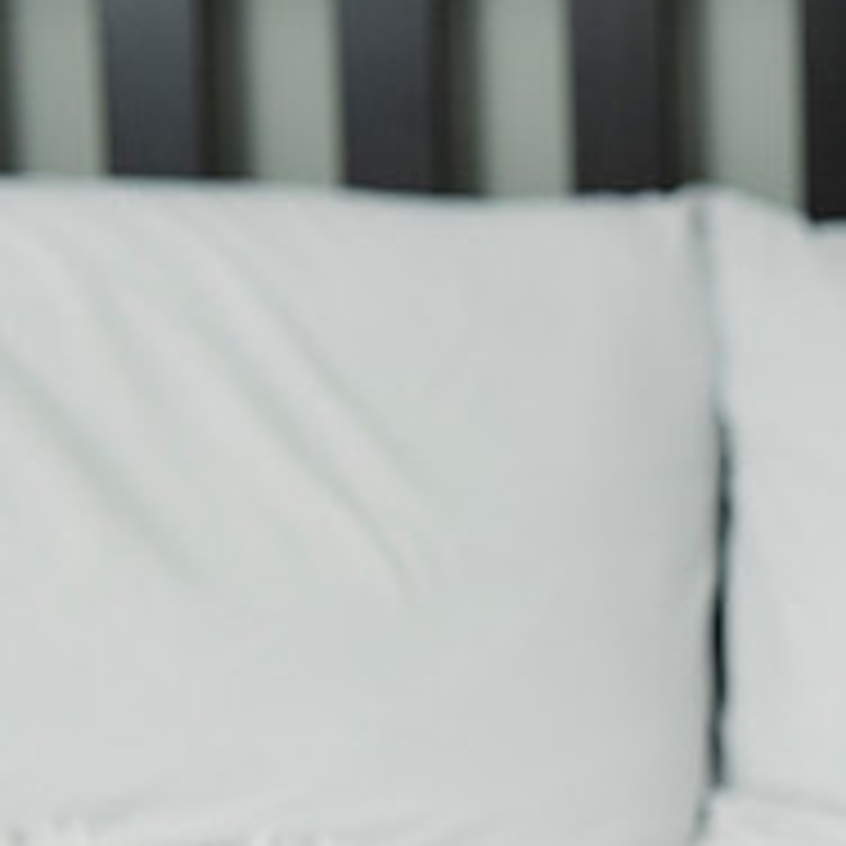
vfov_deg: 13.0
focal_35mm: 133
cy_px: 766
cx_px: 1089
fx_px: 3677
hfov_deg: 12.7
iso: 1000
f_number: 4.5
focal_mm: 48
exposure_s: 1/250
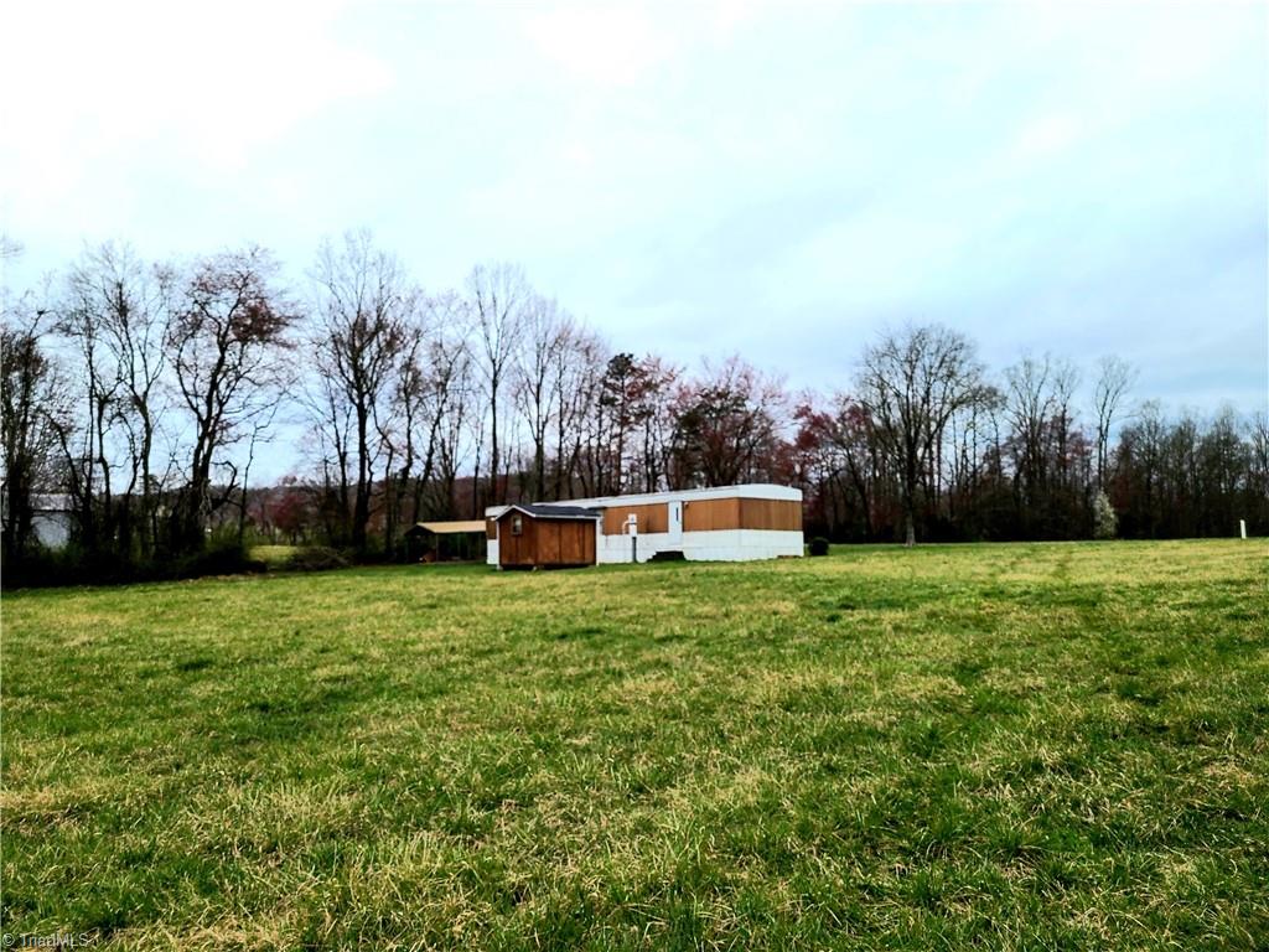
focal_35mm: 26
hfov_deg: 67.3
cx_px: 634
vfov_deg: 53.1
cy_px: 476
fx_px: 953
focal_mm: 5.4
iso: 40
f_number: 1.8
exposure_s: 1/588
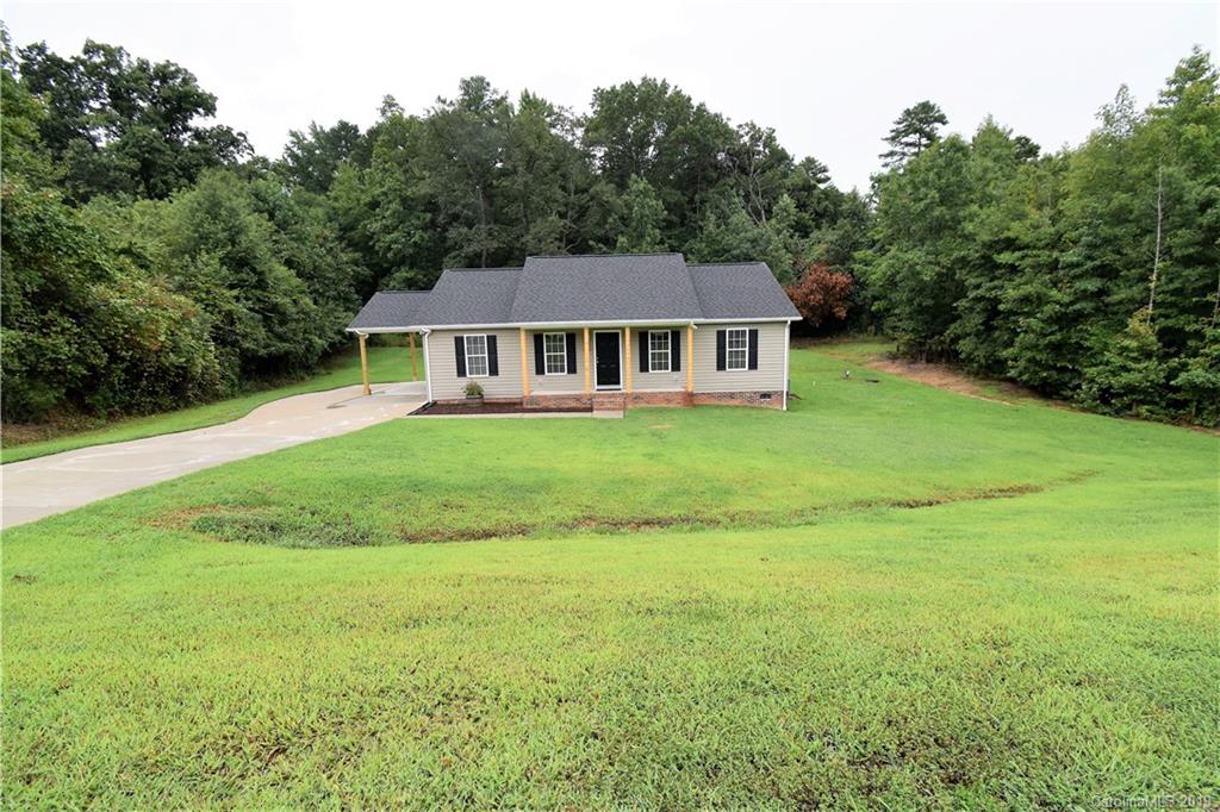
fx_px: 508
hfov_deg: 100.4
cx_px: 610
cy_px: 406
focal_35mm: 15
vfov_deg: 77.3
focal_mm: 10
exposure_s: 1/250
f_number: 8
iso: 280
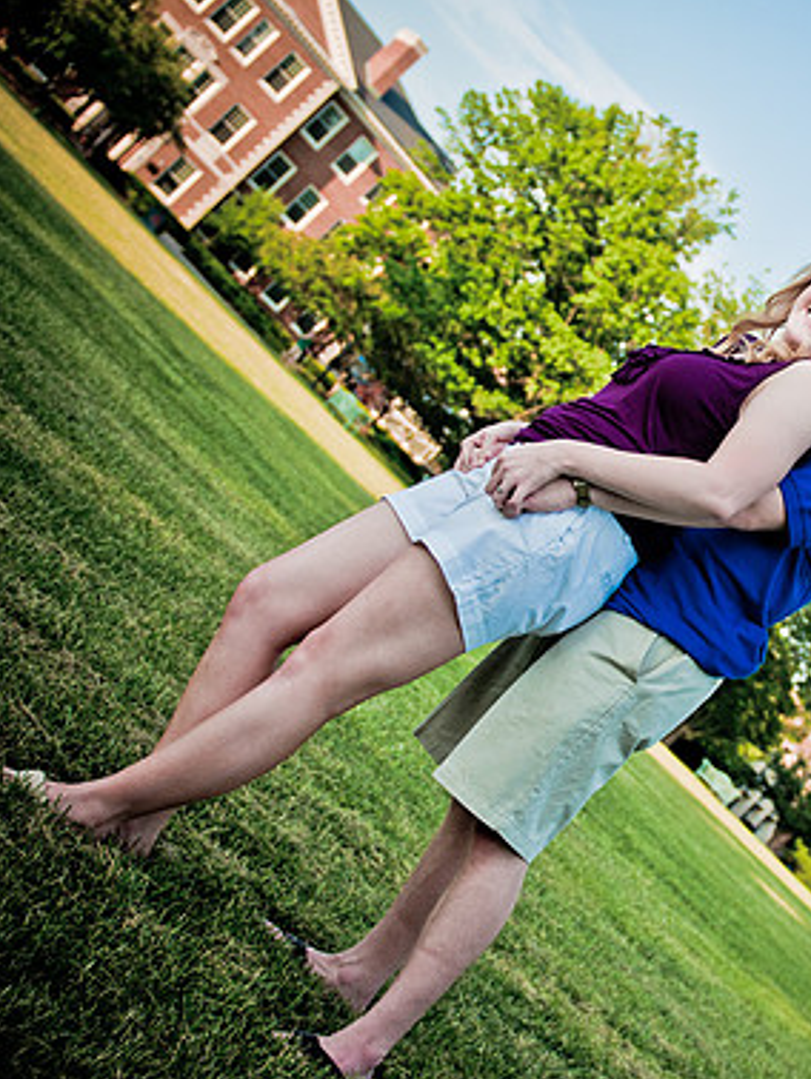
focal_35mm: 53
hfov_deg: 26.6
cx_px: 734
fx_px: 1654
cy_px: 538
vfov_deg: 36.1
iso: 200
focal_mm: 24
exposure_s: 1/1250
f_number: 2.8
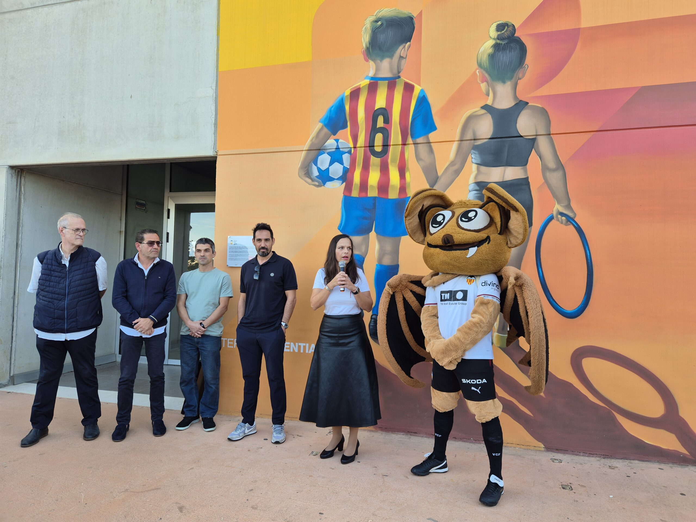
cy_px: 261
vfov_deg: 58.9
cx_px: 348
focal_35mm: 23
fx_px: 462
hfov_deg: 73.9
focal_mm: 5.4
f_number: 1.8
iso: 40
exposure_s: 1/180
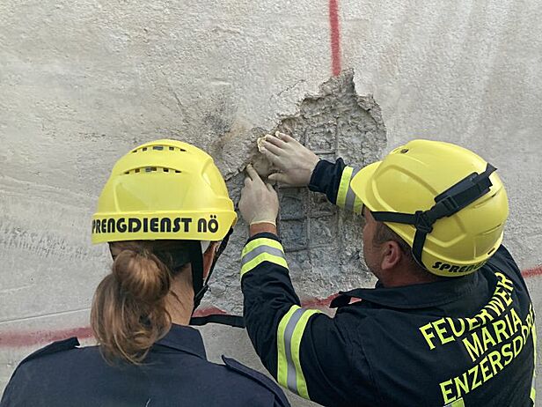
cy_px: 204
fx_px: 438
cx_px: 271
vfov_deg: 49.7
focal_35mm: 28
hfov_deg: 63.4
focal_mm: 3.99
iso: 80
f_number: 1.8
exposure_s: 1/77
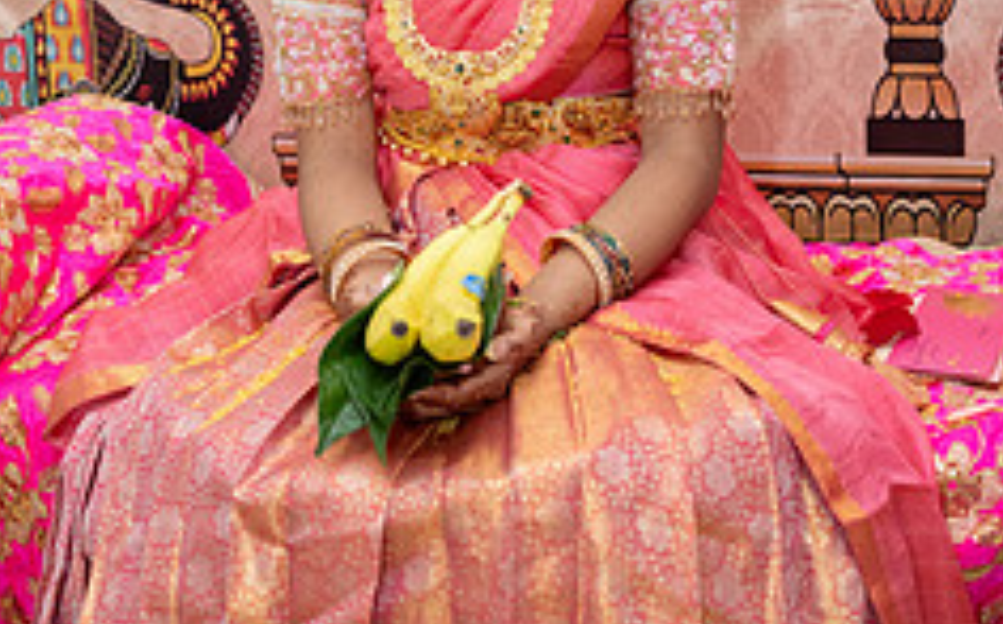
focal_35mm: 70
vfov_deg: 18.0
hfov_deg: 29.4
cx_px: 459
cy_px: -38
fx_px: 1912
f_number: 4
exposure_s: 1/160
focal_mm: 36
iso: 1000
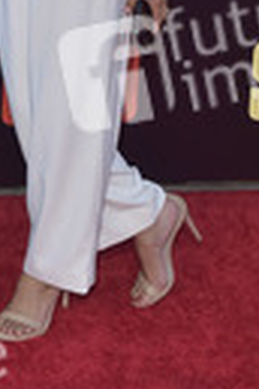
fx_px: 1500
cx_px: -59
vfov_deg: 14.3
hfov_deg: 9.7
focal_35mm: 139
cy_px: -90
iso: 500
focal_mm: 45
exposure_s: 1/320
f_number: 6.3
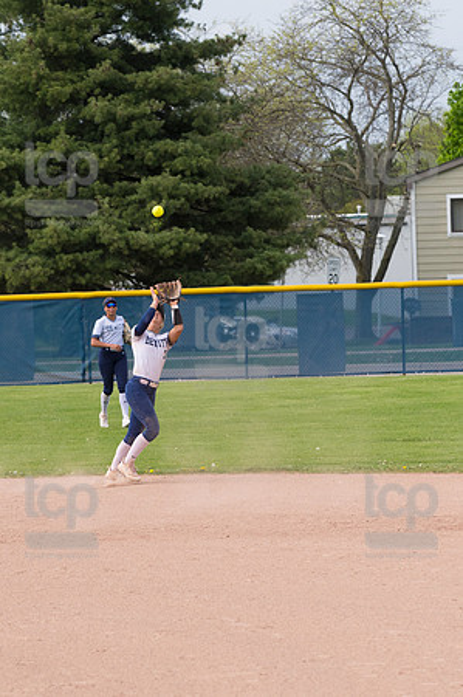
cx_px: 232
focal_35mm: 187
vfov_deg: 11.0
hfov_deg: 7.3
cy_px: 348
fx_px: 3616
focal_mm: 125
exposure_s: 1/1600
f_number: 5.6
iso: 400
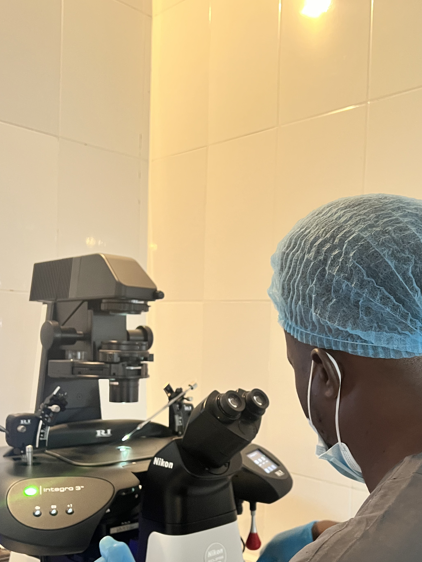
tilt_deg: -1.8
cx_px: 264
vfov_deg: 48.4
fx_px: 618
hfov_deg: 37.5
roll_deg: -0.8
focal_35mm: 38
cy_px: 359
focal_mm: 5.7
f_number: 1.5
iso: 640
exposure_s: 1/25
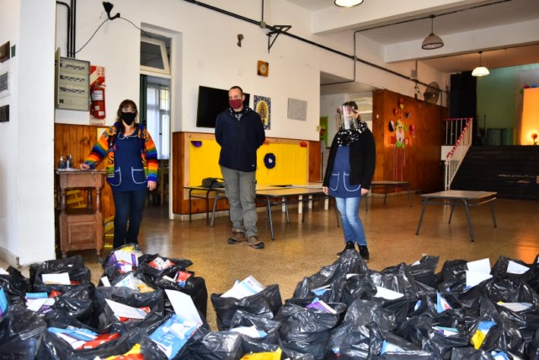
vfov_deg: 48.0
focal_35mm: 27
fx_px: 404
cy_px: 180
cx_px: 270
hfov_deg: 67.4
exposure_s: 1/125
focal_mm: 18
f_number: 3.5
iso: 800
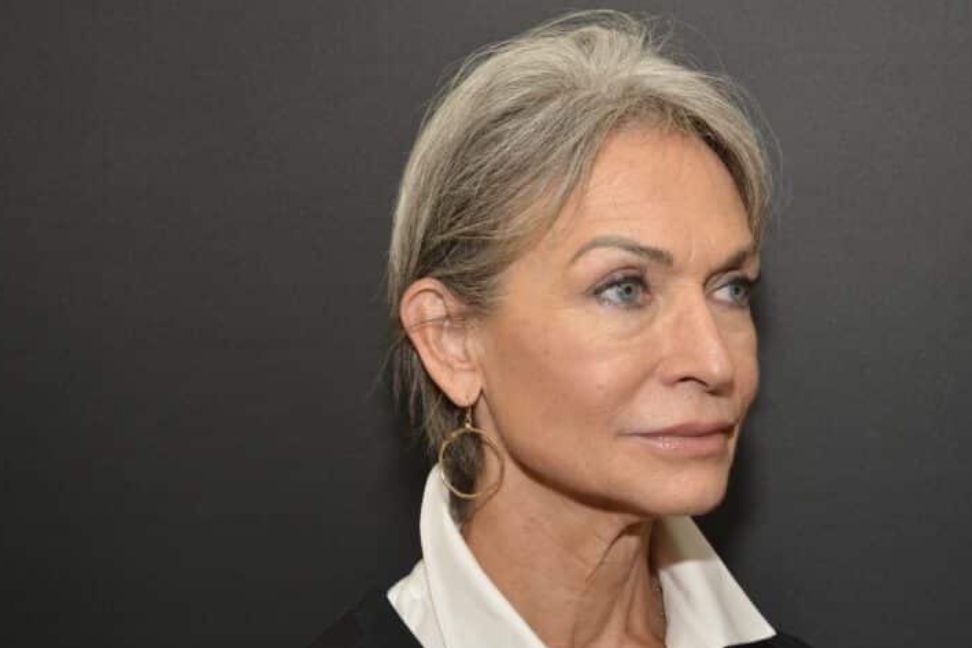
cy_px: 327
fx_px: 1755
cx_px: 509
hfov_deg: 30.9
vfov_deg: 20.9
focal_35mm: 65
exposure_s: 1/125
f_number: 8
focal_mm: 40
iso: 200
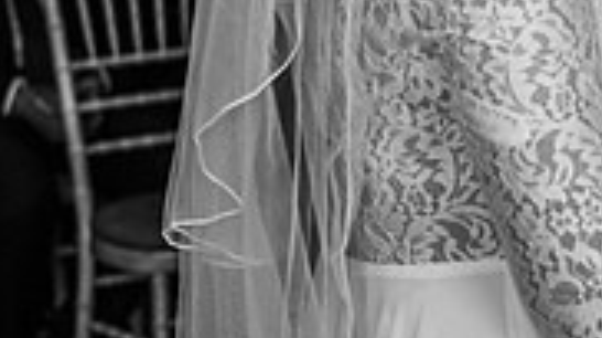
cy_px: -89
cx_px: 820
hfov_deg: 10.7
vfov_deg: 6.1
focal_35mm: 197
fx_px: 3142
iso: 720
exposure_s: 1/200
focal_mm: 59
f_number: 4
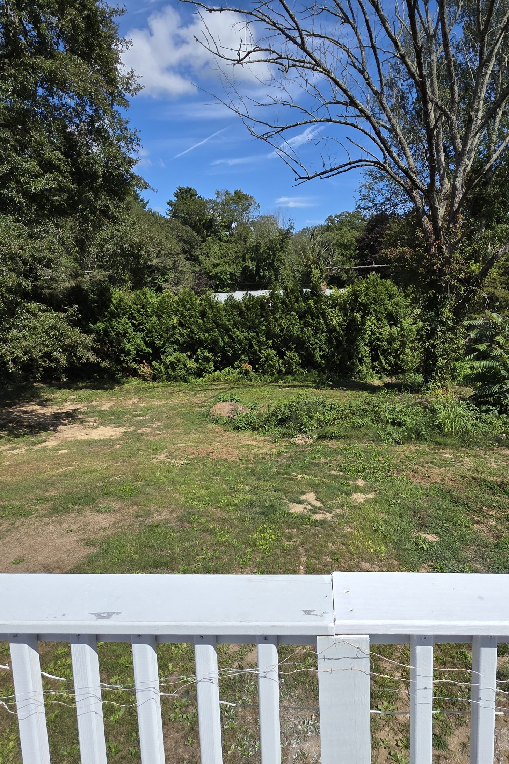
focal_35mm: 19
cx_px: 305
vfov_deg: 86.9
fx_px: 403
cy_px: 369
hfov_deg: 64.0
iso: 40
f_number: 1.9
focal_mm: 2.2
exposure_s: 1/2339
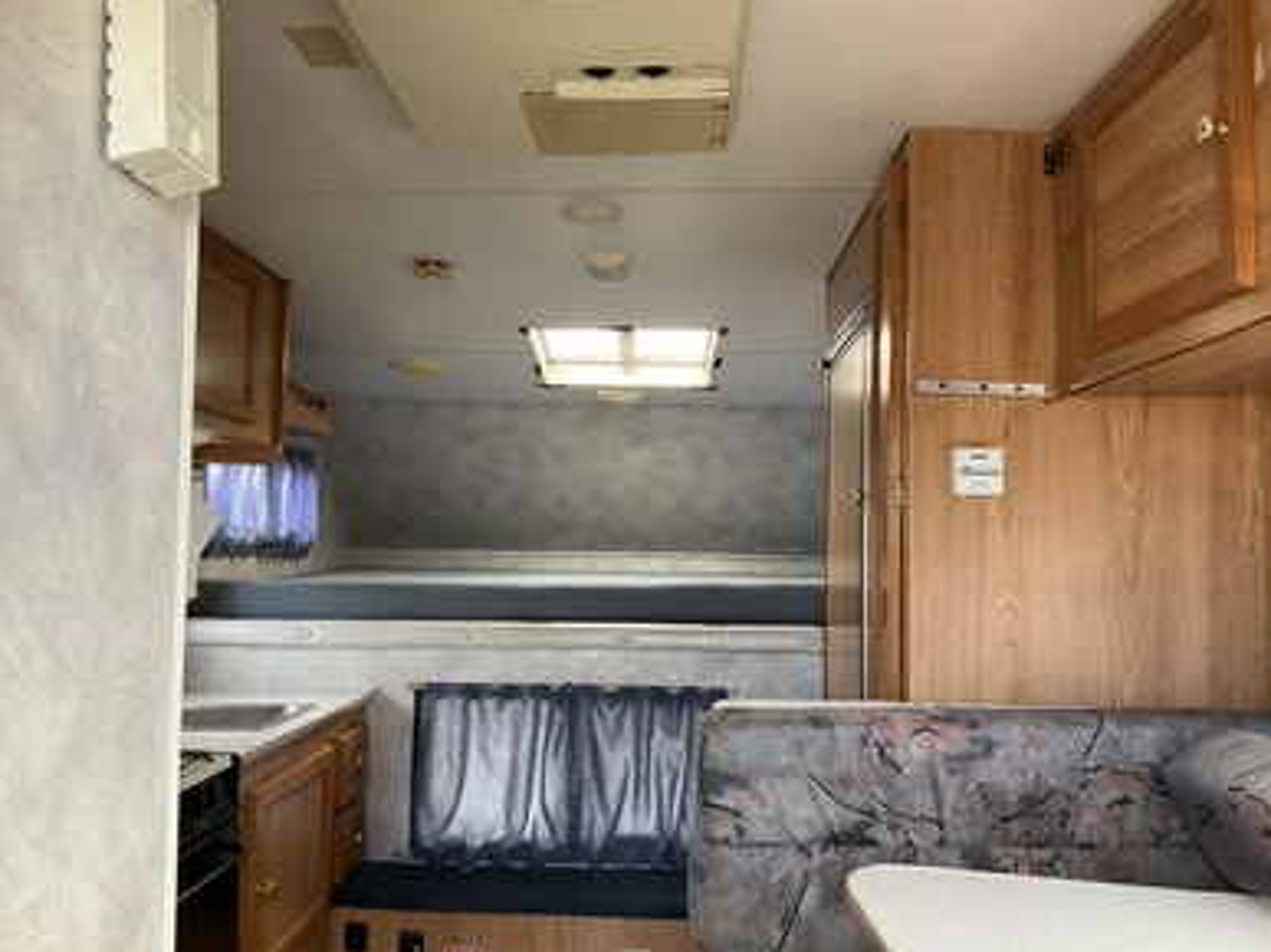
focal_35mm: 30
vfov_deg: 46.8
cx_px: 650
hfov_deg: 60.0
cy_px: 483
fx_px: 1101
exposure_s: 1/85
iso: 64
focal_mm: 3
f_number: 1.8
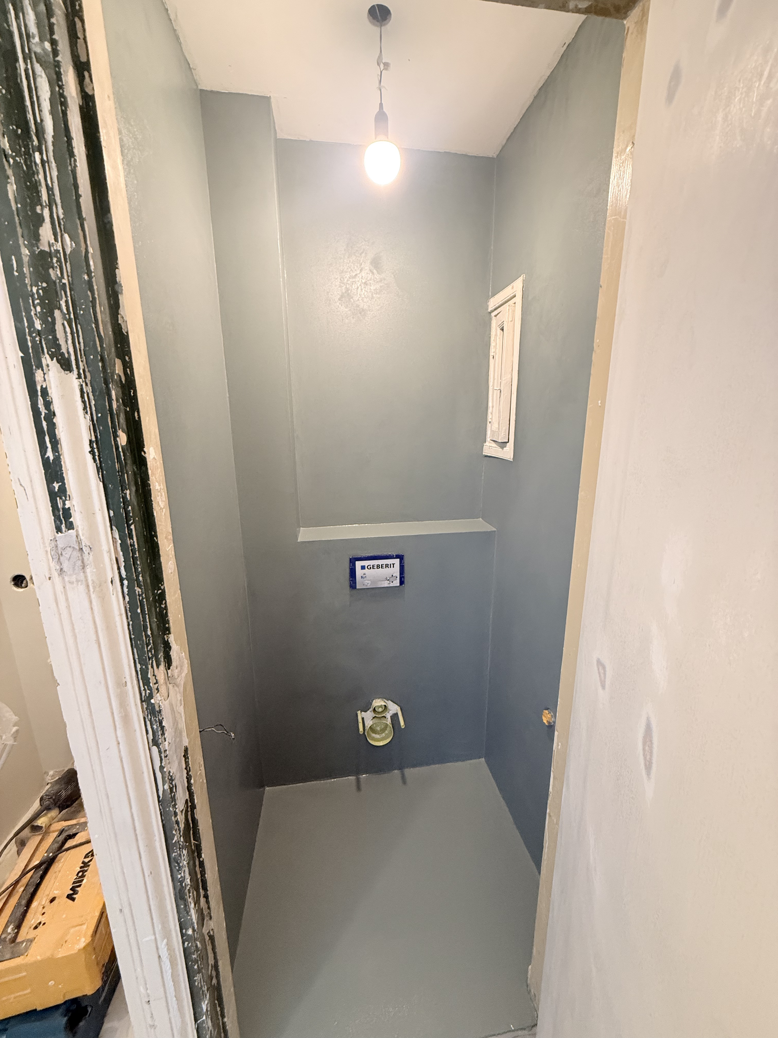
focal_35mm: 14
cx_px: 389
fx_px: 420
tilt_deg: -13.2
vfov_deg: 102.1
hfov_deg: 85.7
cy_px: 519
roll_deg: +0.2
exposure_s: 1/50
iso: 320
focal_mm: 2.22
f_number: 2.2
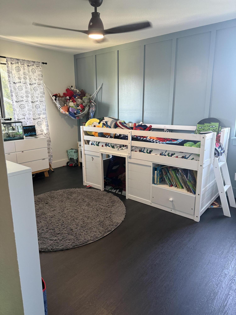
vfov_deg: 71.6
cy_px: 158
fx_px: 218
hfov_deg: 56.8
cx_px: 118
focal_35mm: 24
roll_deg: -0.1
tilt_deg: -13.2
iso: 320
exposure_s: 1/60
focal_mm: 6.76
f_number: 1.78
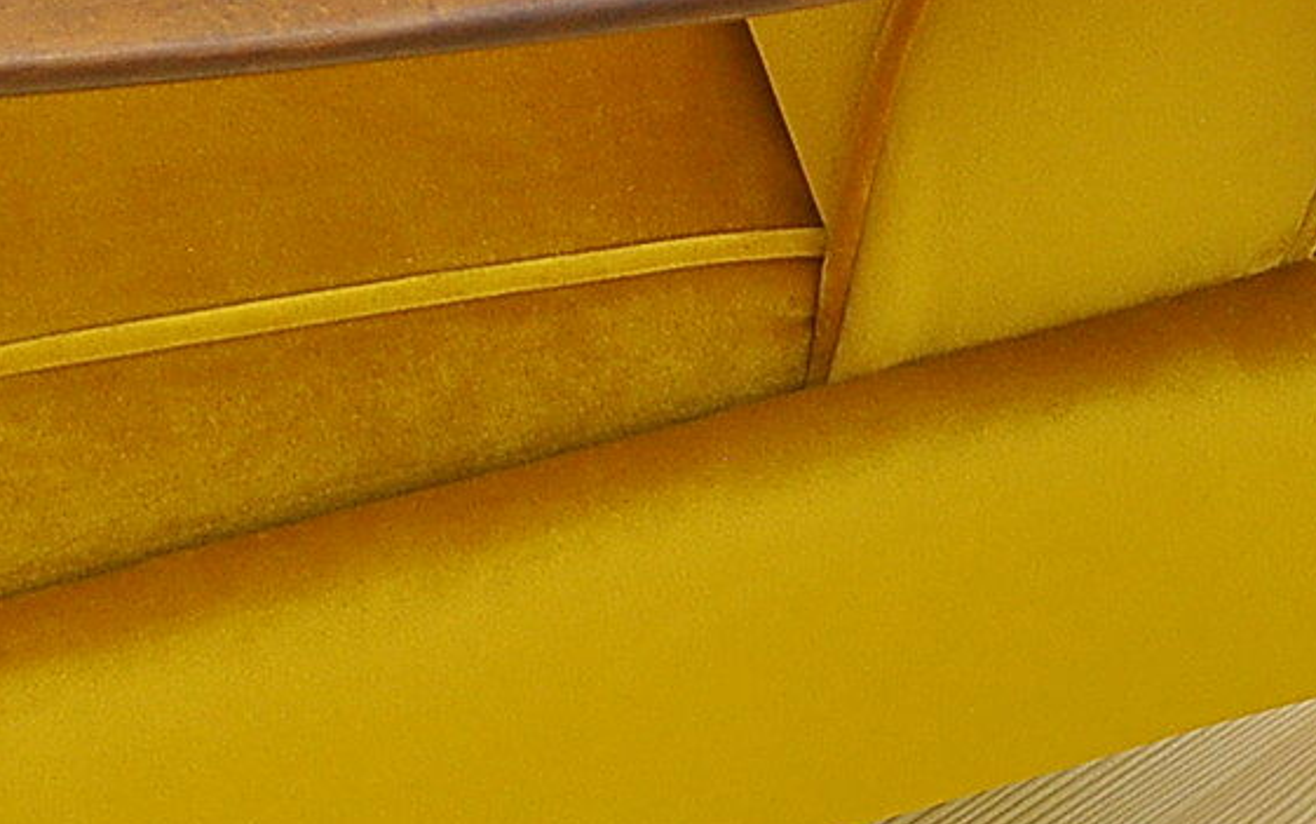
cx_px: 73
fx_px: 6278
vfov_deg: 7.5
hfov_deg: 11.9
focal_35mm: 175
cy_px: 272
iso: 400
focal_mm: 30
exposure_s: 1/200
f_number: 4.2
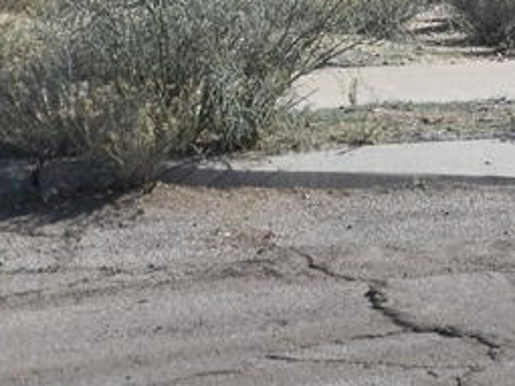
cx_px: 537
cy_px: -243
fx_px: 2335
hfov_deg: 12.4
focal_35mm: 157
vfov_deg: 9.1
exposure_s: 1/1250
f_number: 4
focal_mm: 7.1
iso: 125
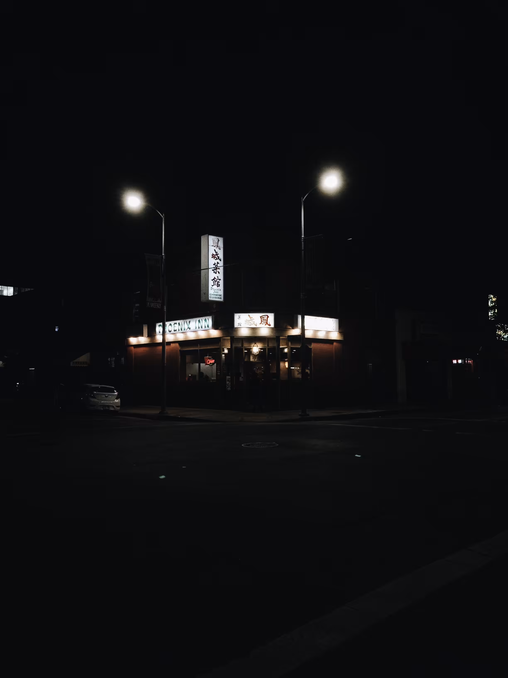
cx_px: 254
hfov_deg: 48.2
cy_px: 339
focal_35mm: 29
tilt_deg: +5.2
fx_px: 567
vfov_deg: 61.7
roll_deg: +0.7
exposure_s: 1/15
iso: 32
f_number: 2.2
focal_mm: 4.15
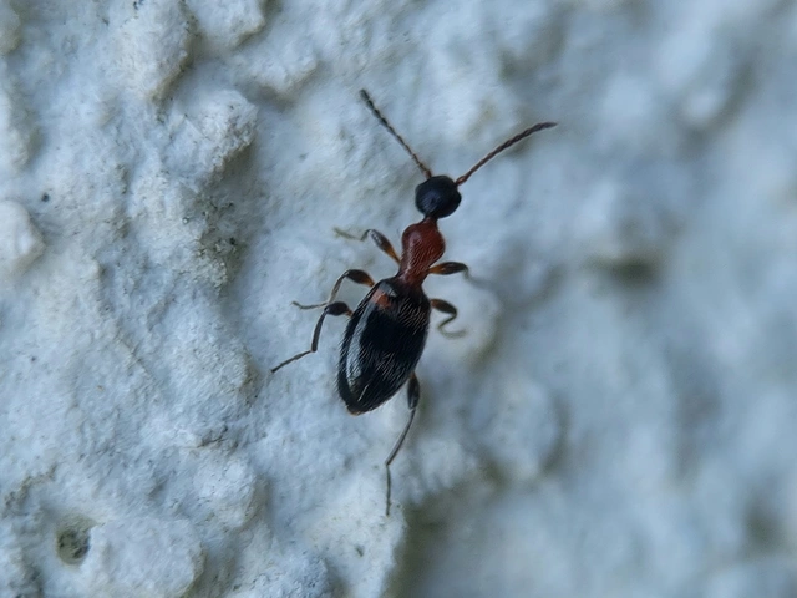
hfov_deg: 67.3
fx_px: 599
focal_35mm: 26
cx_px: 398
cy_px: 299
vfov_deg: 53.1
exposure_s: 1/217
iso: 50
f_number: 1.8
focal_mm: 5.4
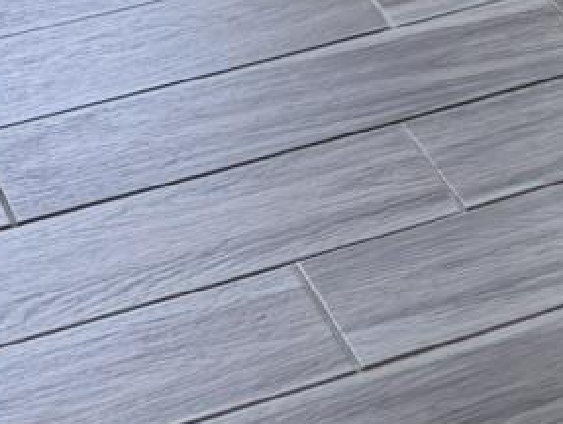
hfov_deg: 10.8
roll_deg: -0.1
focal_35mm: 171
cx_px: 1044
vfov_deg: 8.0
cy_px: -618
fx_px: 2785
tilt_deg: -14.1
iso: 100
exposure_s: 1/161
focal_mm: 6.76
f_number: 1.78
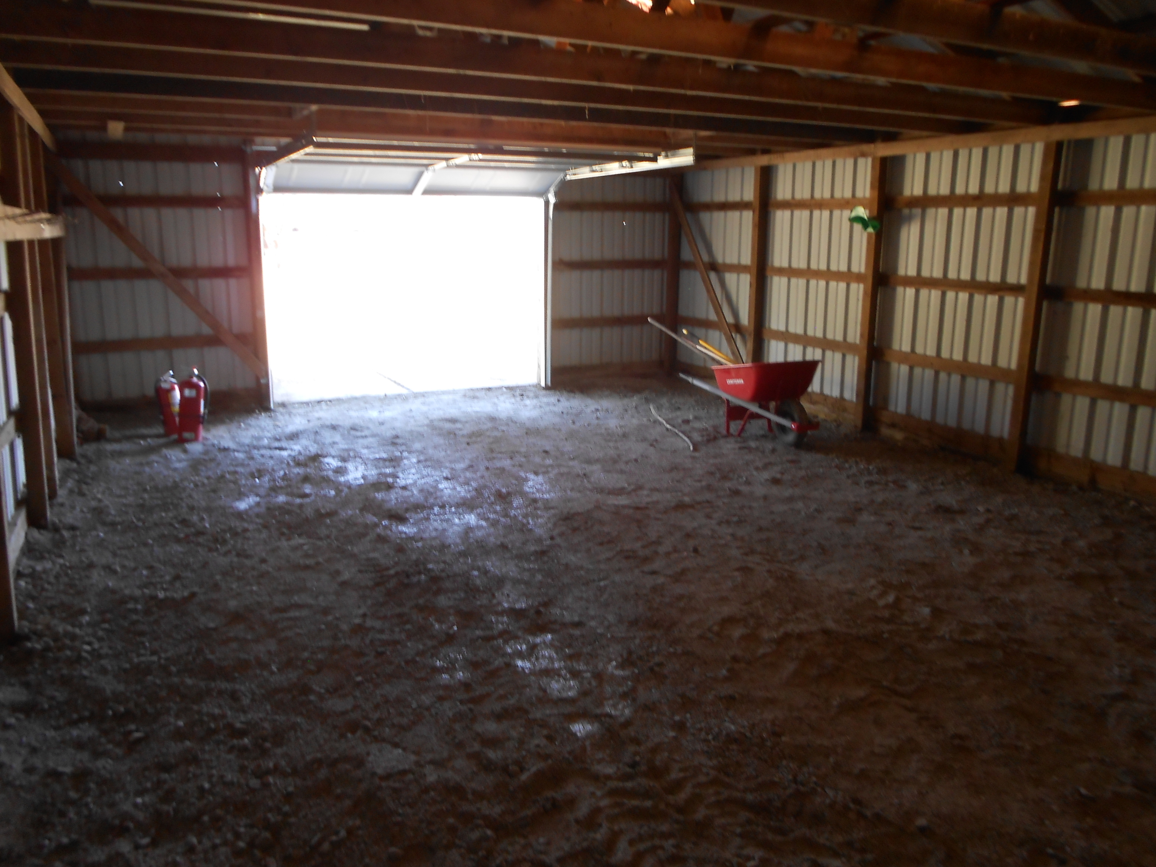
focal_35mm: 26
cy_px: 434
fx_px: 868
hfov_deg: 67.3
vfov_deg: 53.1
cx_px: 578
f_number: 3.5
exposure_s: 1/30
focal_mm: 4.6
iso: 160
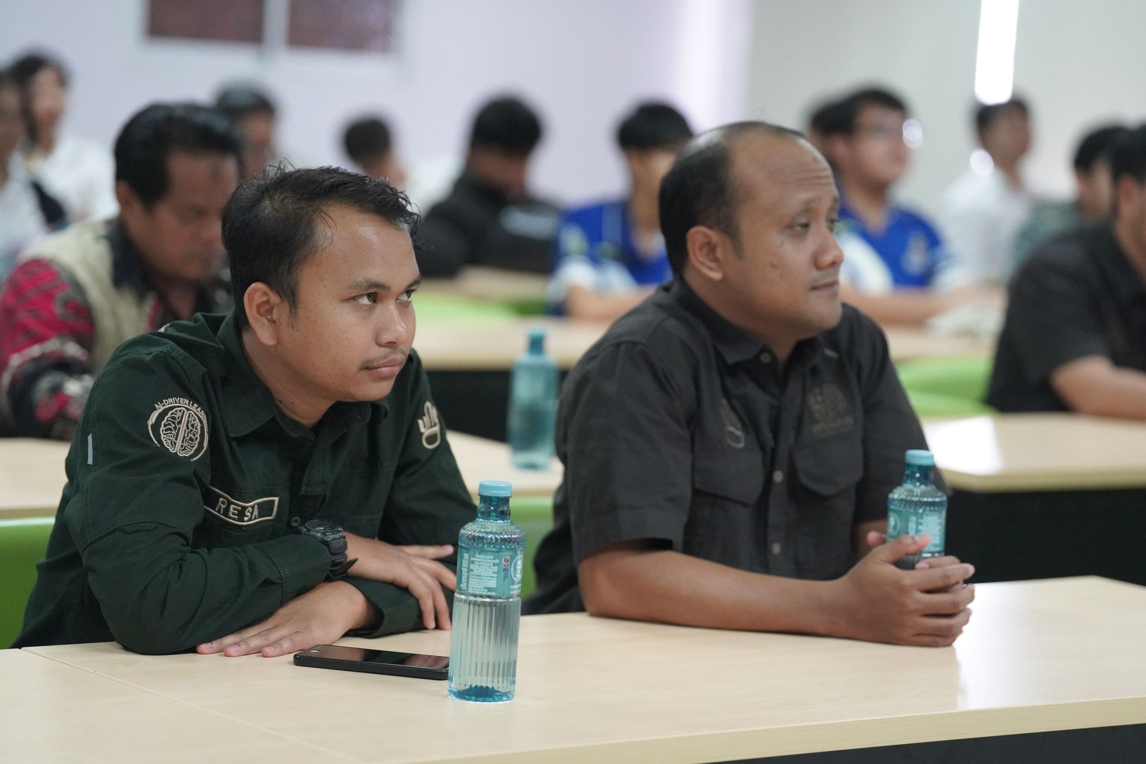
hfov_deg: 19.3
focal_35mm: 106
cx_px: 573
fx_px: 3374
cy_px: 382
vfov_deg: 12.9
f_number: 2.8
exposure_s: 1/640
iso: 8000
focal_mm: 106
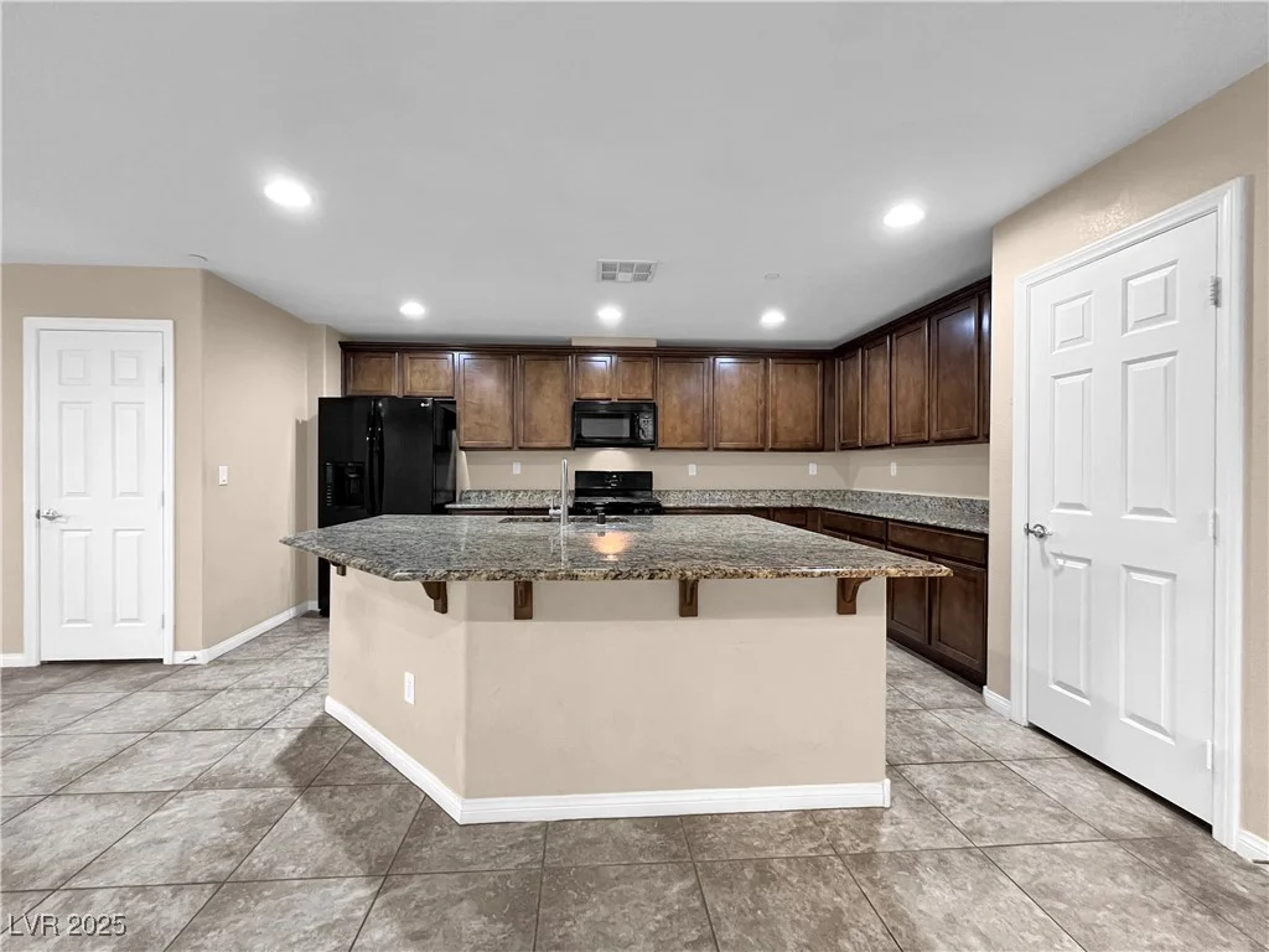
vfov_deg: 89.9
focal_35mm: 13
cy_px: 476
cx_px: 634
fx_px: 477
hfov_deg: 106.2
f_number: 1.8
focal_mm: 1.57
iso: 500
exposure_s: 1/60
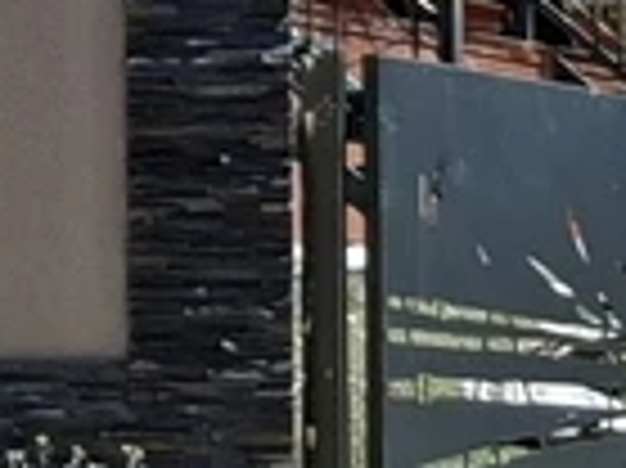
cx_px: -243
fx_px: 1319
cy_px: -63
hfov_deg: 22.9
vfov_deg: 19.2
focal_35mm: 73
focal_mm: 5.54
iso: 50
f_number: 1.8
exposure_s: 1/1799
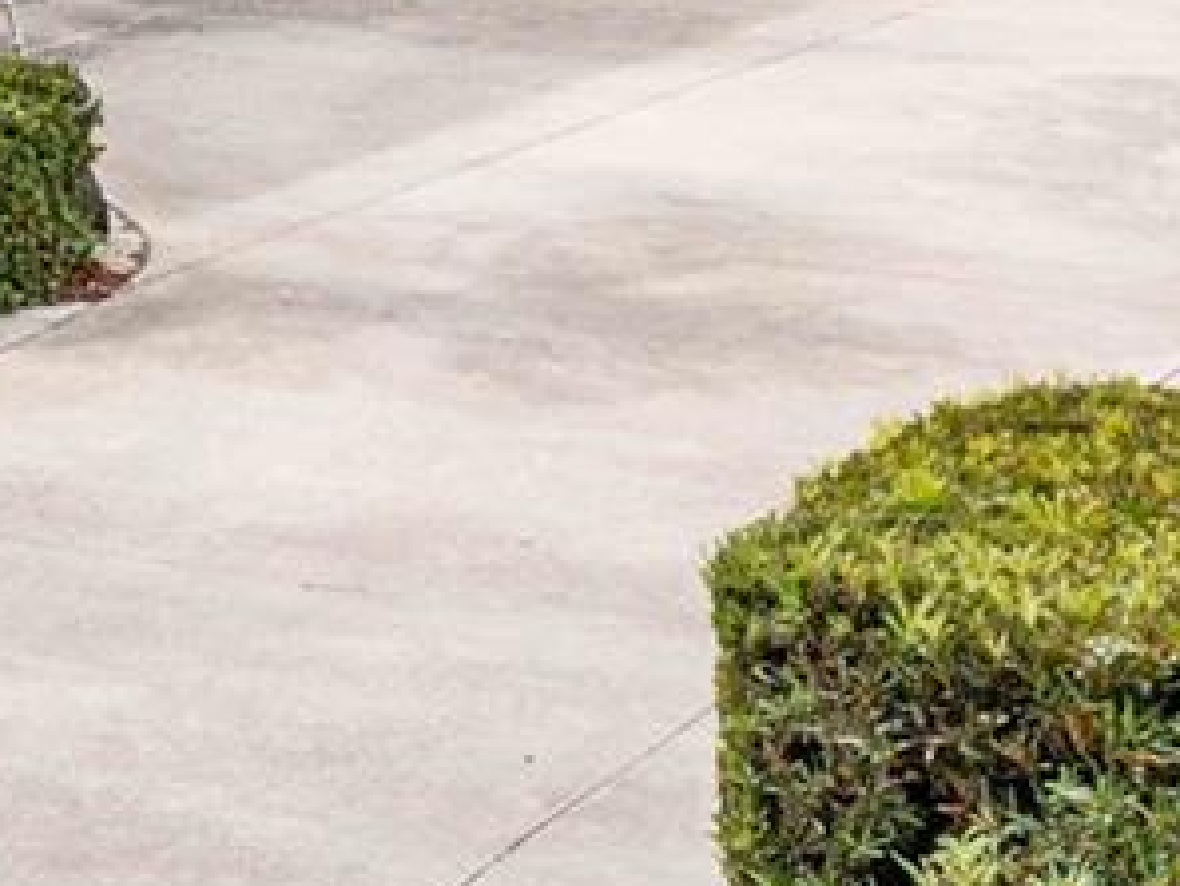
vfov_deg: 9.5
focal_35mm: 145
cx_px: -1323
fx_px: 4945
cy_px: -948
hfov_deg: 11.9
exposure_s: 1/400
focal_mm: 10.26
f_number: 5.6
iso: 100
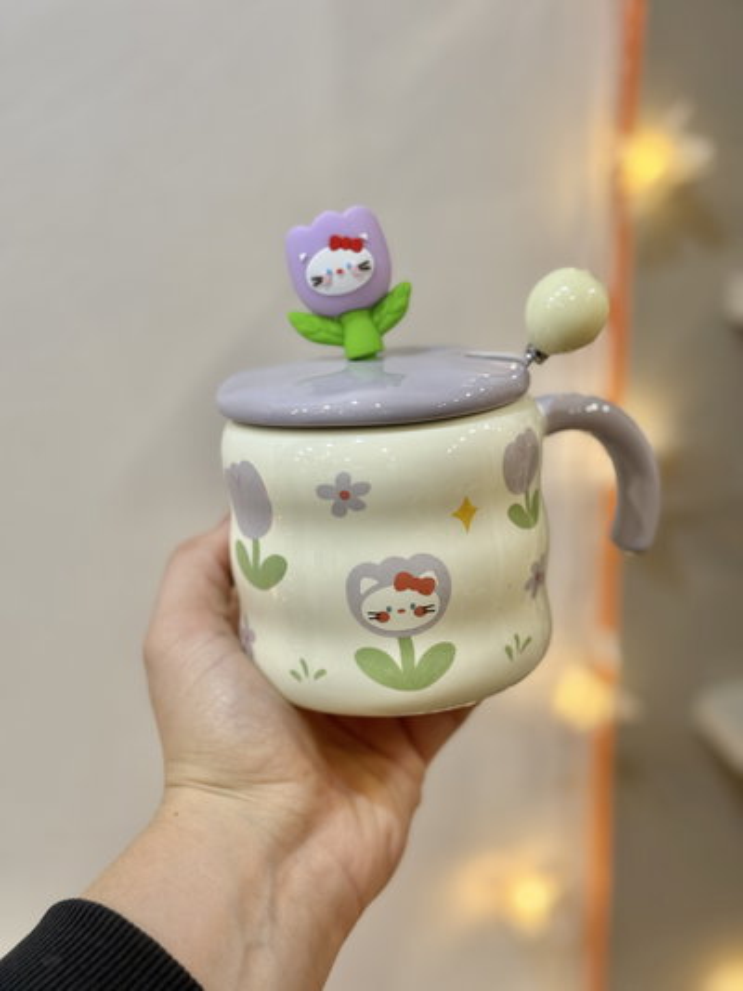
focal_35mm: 48
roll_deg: +0.7
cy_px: 496
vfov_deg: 39.6
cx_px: 372
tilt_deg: -22.1
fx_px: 1373
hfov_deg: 30.3
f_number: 1.78
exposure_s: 1/50
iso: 100
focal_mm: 6.76
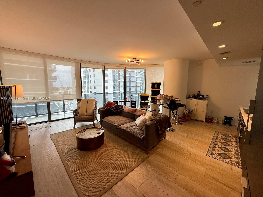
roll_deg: -0.6
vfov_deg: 85.7
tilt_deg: -6.1
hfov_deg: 102.1
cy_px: 98
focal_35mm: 14
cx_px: 132
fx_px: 106
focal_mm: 2.22
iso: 125
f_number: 2.2
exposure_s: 1/120
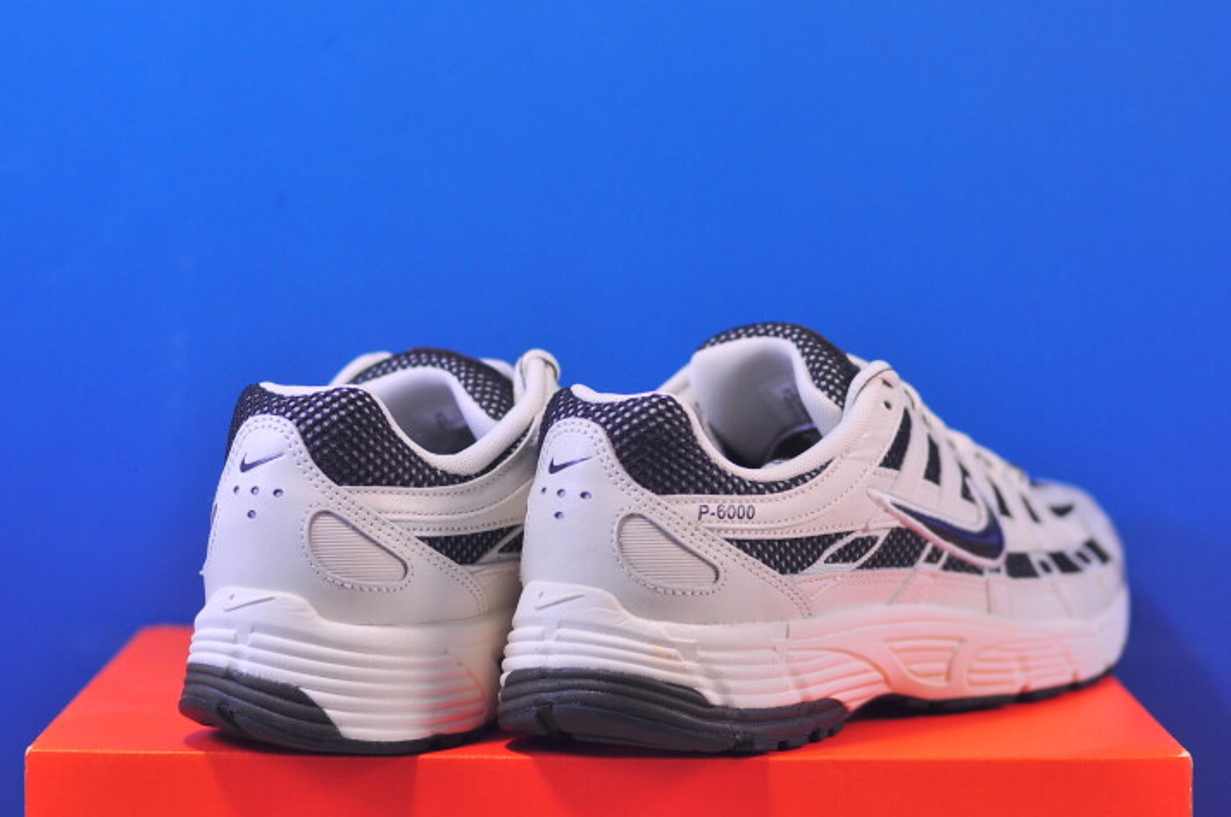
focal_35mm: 84
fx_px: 2868
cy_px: 397
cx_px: 597
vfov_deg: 16.2
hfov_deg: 24.2
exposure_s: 1/320
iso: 250
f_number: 2.5
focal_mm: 50
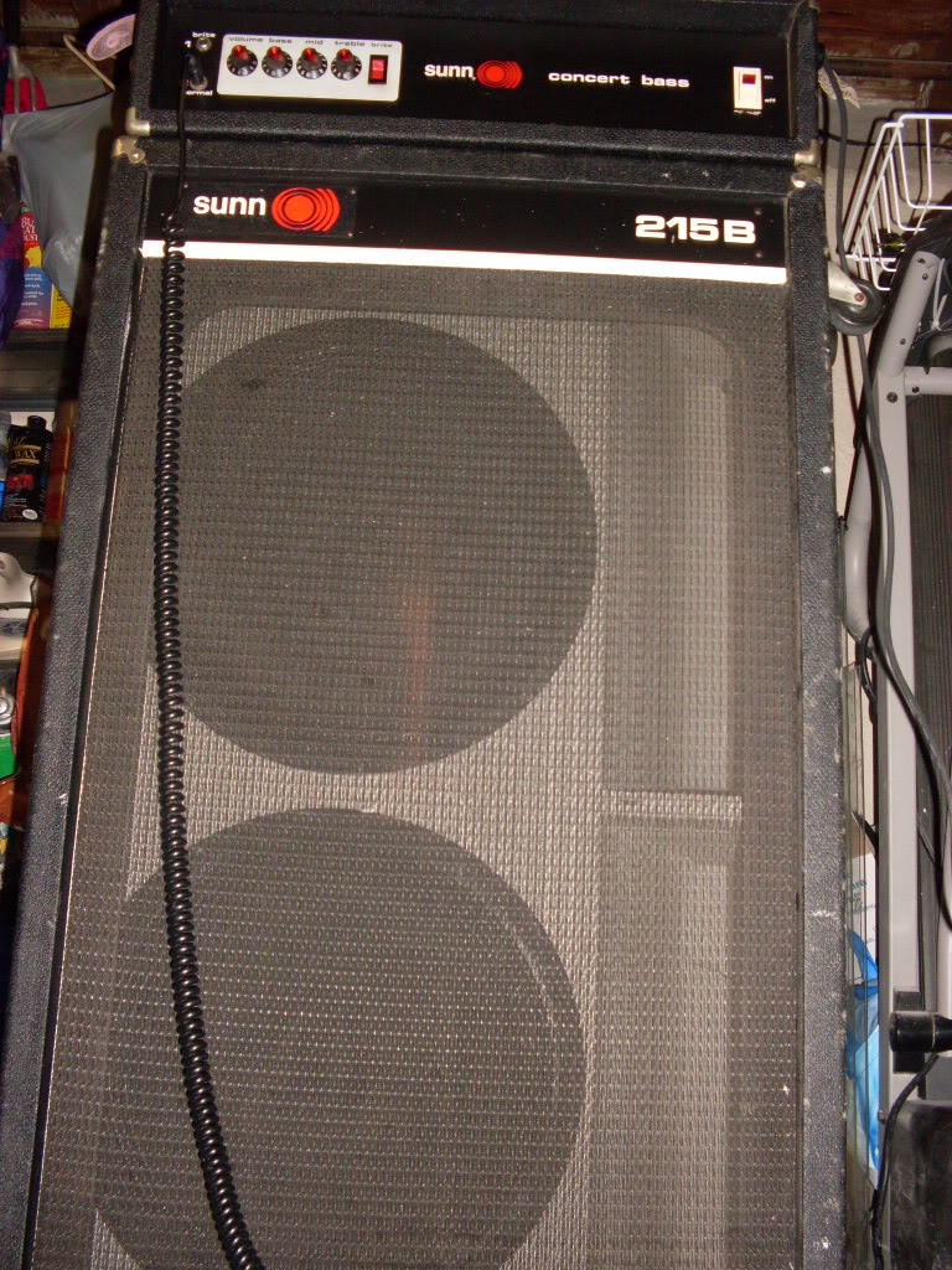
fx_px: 1393
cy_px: 635
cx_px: 476
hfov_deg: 37.7
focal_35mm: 38
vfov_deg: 49.0
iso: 120
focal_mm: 6.3
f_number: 2.8
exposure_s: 1/45
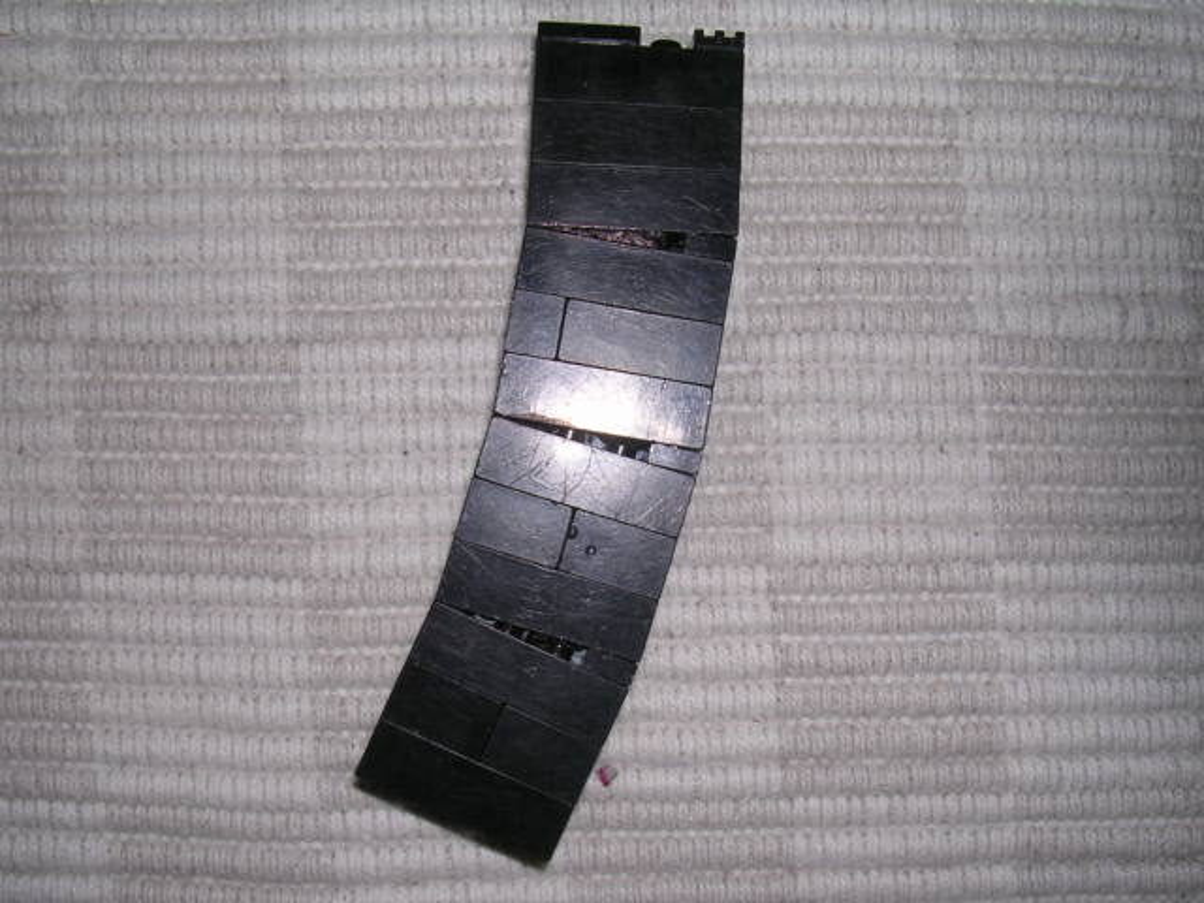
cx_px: 602
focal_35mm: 38
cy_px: 452
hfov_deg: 49.0
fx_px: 1322
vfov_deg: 37.7
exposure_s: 1/60.1
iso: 100
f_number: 5.6
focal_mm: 5.8
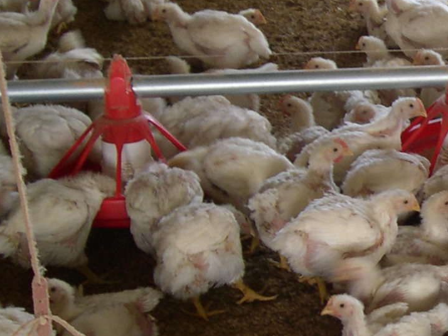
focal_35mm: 121
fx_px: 1565
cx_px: 681
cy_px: 205
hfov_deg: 15.0
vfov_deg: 12.2
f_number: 2.8
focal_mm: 8
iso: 100
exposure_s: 1/16.2
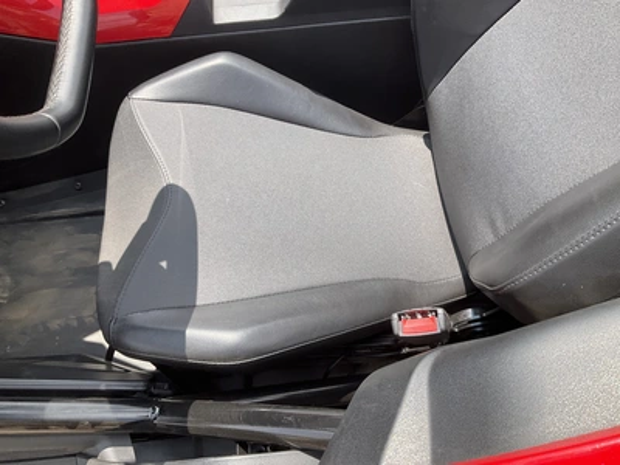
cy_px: 232
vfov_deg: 48.2
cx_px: 310
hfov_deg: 61.7
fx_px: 519
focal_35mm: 29
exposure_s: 1/454
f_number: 1.8
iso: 25
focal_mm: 3
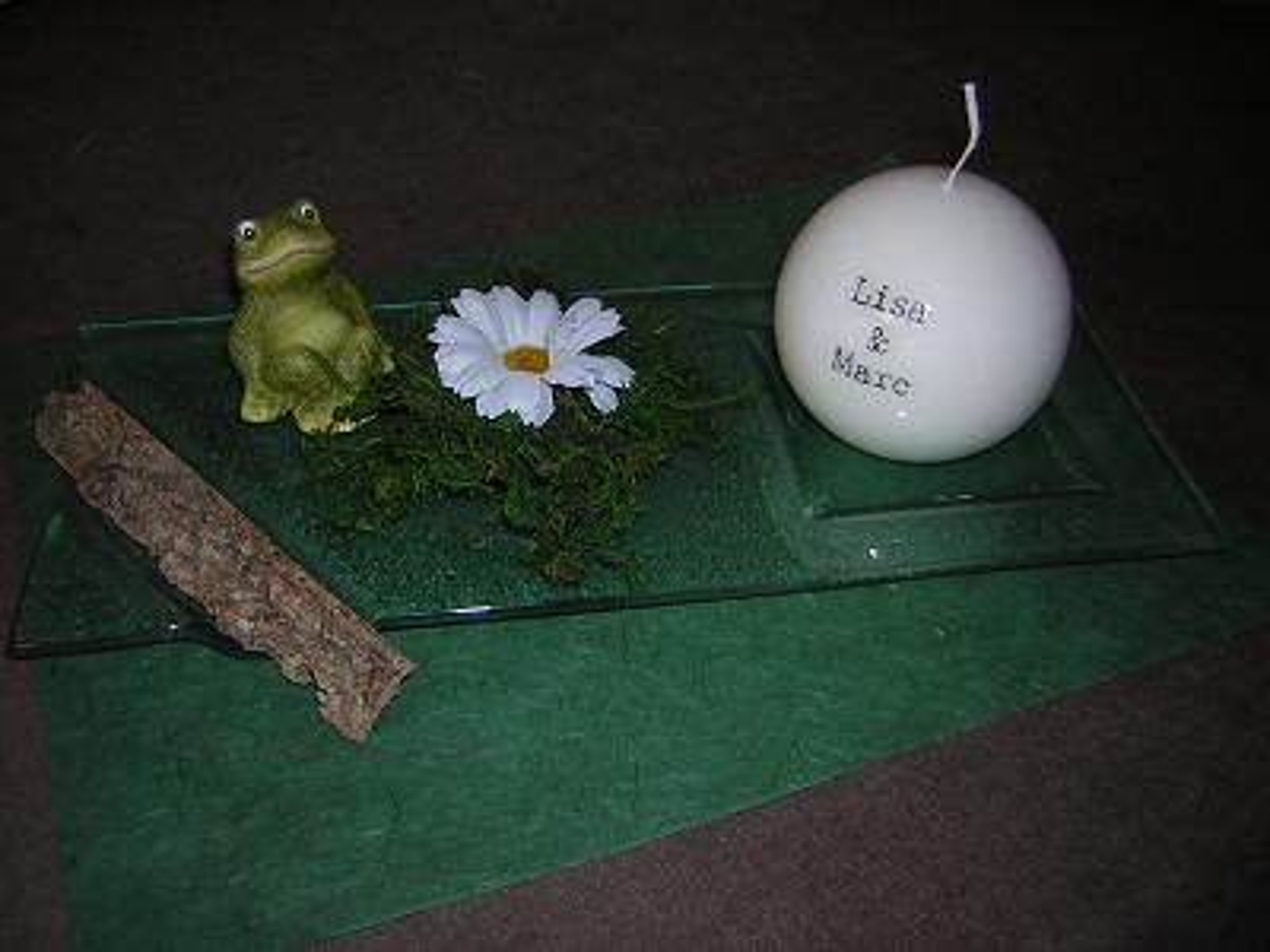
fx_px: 1321
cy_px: 476
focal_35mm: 36
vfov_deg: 39.7
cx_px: 635
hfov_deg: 51.4
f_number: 2.6
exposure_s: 1/60.1
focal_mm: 4.7
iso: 50
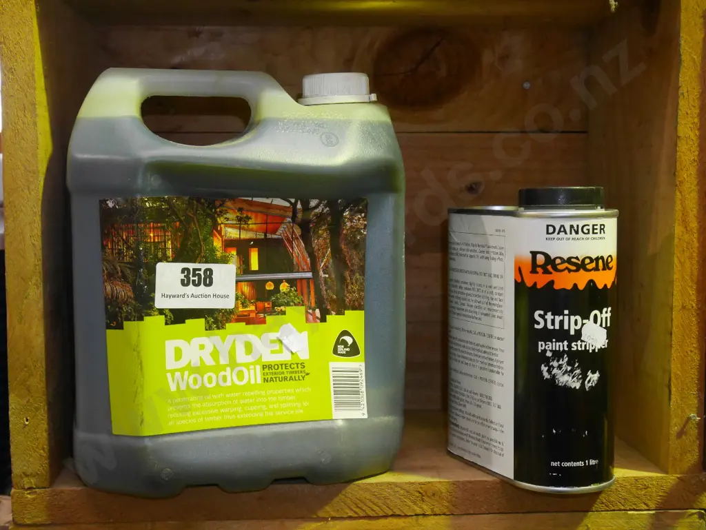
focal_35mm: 56
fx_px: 1143
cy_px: 265
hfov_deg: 34.3
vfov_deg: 26.1
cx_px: 353
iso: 3200
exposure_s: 1/60
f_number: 5.4
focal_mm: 28
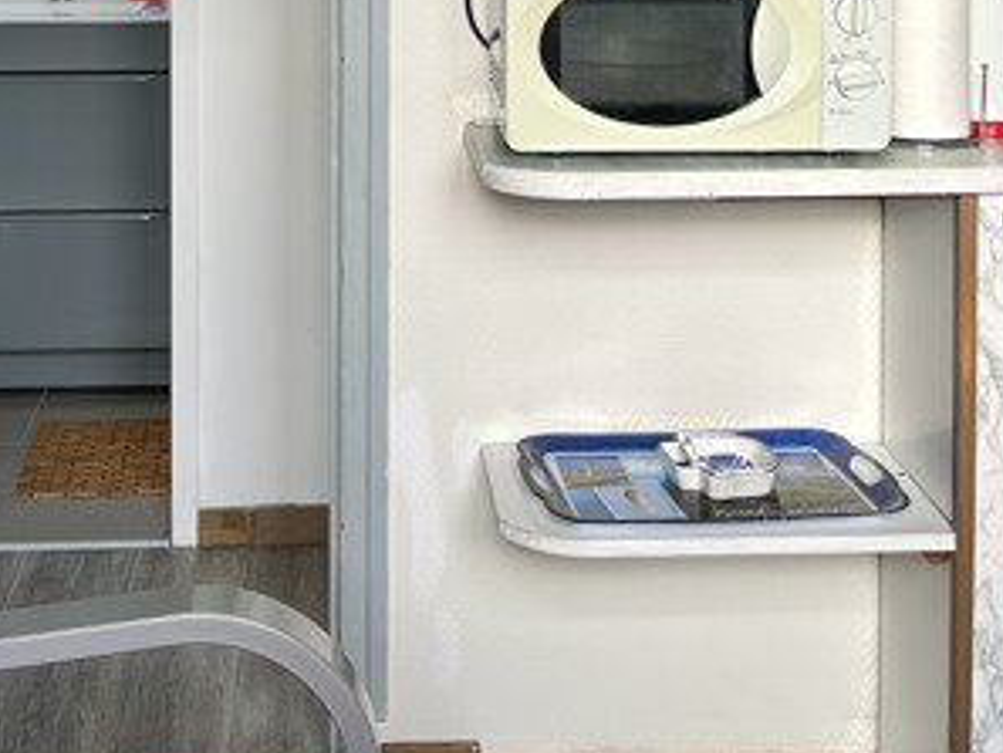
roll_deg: +0.1
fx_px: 2029
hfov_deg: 27.6
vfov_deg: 20.0
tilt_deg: -3.7
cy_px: -91
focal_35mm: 70
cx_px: 361
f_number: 1.5
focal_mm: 5.7
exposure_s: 1/121
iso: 32
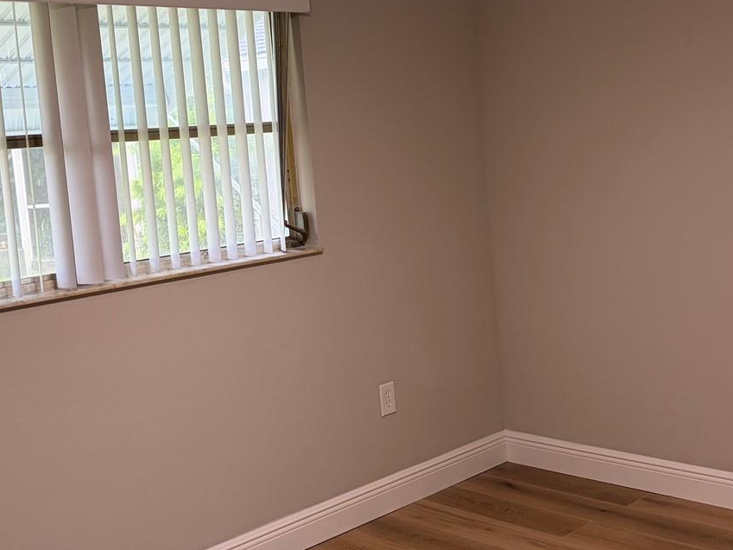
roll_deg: +5.2
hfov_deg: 38.9
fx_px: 1038
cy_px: 219
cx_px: 327
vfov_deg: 29.6
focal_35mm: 49
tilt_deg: -3.0
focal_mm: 5.96
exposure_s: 1/78
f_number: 1.6
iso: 125
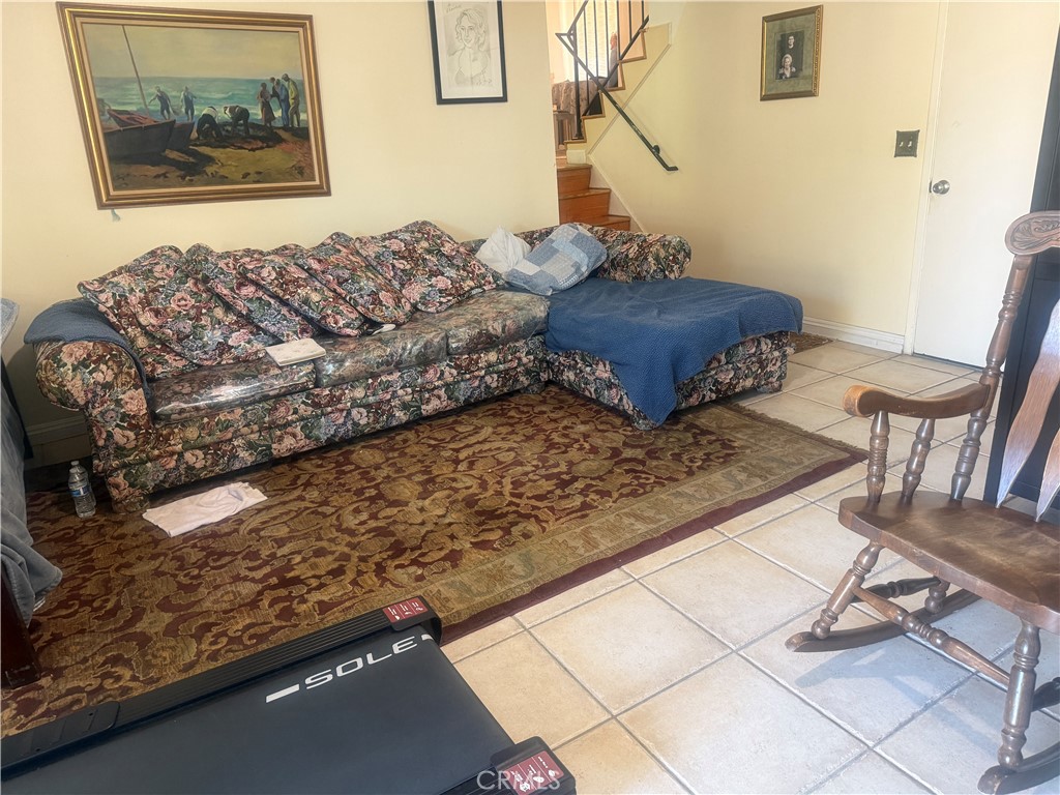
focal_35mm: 24
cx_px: 530
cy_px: 398
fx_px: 735
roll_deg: +5.1
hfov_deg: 71.6
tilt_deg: -19.4
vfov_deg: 56.8
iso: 250
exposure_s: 1/60
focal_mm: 6.76
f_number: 1.78
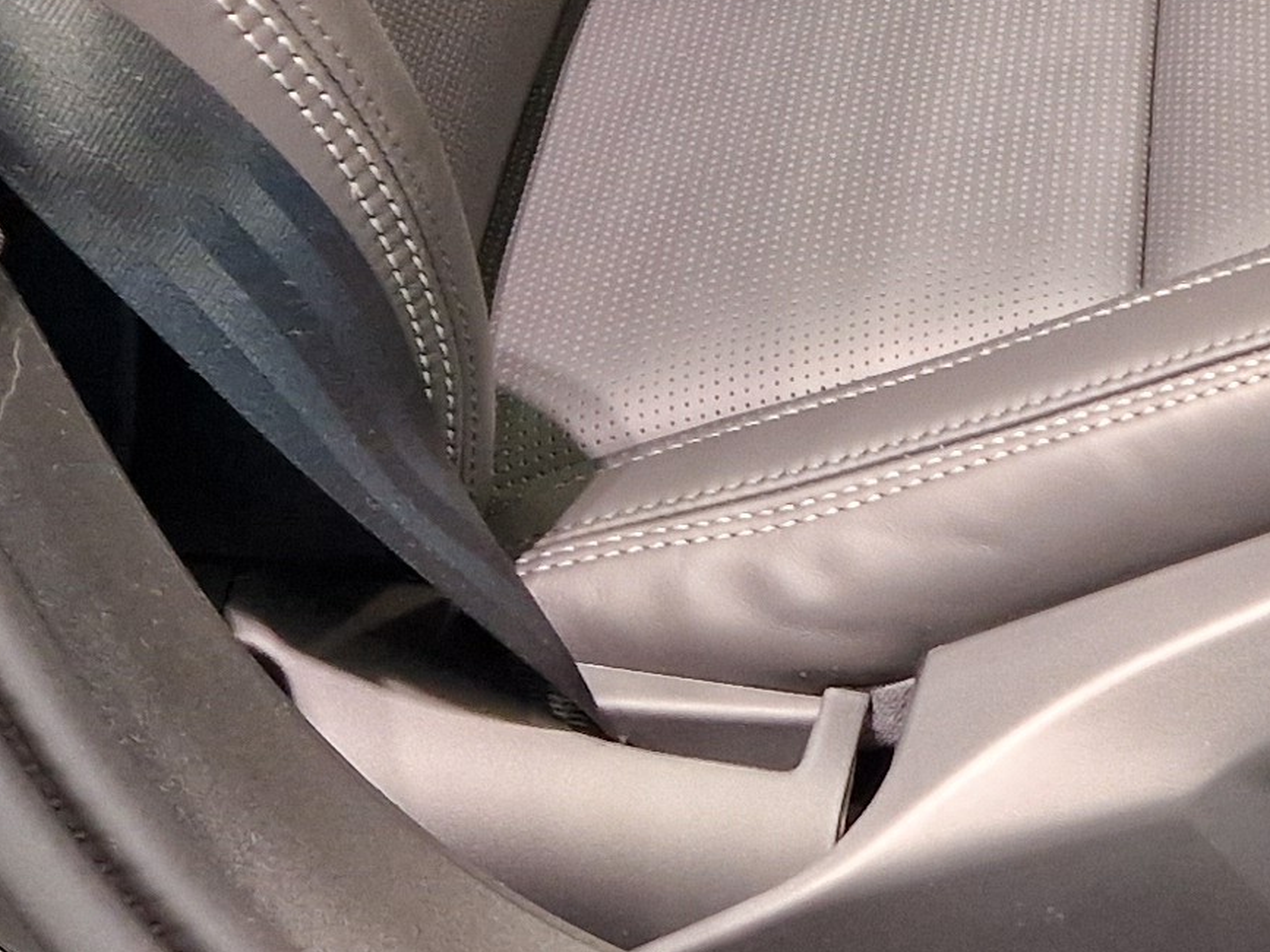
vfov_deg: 13.0
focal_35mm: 106
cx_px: 1705
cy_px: -581
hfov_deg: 17.3
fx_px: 3889
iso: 320
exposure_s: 1/100
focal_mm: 5.4
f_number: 1.8
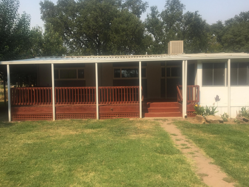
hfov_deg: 60.0
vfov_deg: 46.8
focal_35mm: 30
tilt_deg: -2.7
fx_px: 216
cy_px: 92
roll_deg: +0.4
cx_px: 126
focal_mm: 4.15
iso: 32
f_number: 2.2
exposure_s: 1/1582
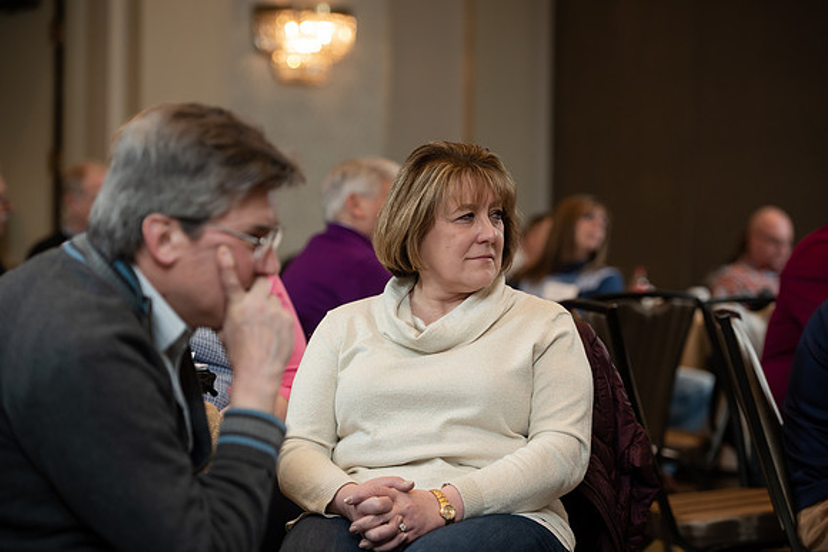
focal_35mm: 105
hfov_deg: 19.5
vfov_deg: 13.0
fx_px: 2415
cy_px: 276
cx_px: 414
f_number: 3.5
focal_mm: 105
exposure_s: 1/160
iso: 800
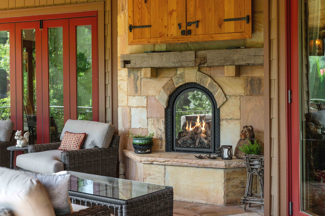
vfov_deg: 27.0
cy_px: 108
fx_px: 451
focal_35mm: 50
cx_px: 162
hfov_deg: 39.6
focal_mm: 50
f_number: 3.5
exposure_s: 1/800
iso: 320
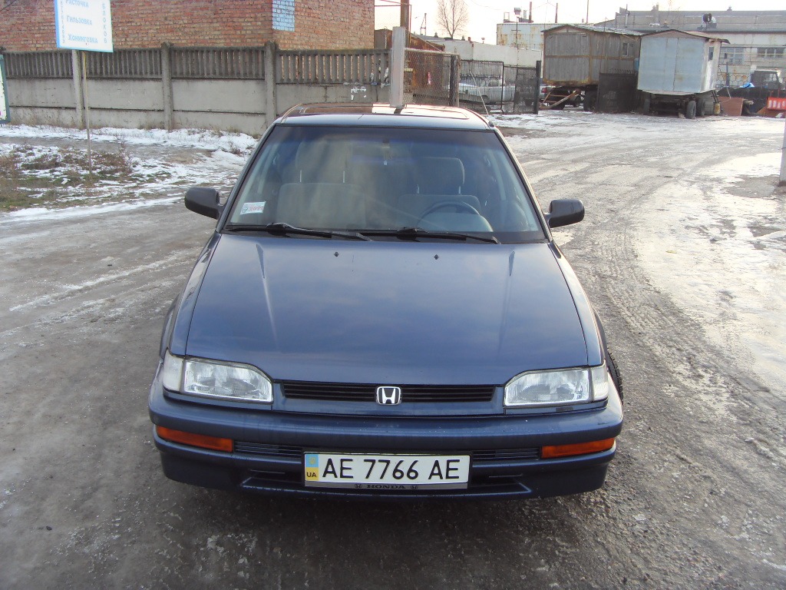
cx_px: 393
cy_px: 295
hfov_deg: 47.9
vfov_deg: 36.8
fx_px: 886
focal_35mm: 39
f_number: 3.5
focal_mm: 6.6
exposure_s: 1/45
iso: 100
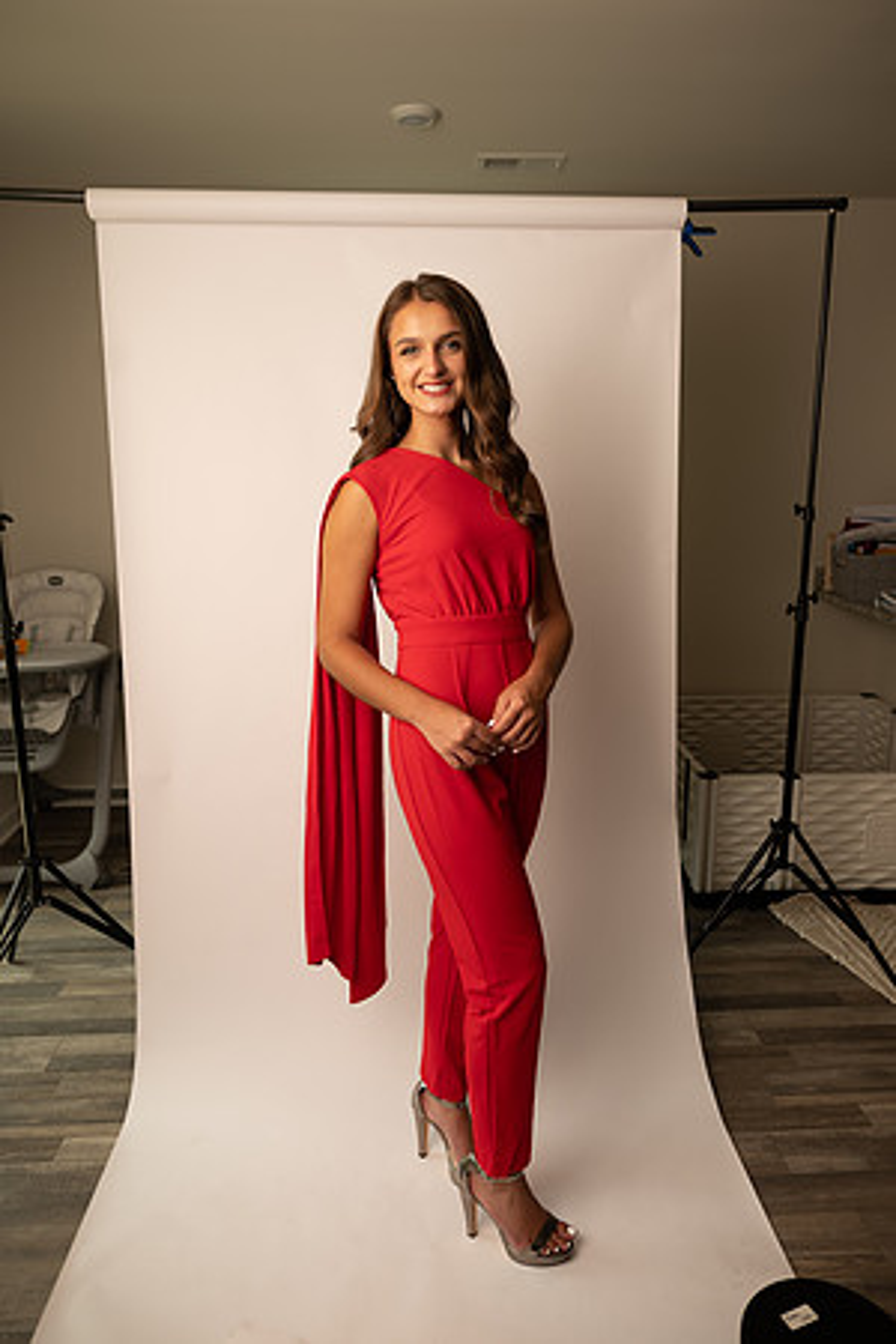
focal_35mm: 24
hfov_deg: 53.1
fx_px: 896
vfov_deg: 73.7
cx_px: 448
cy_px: 672
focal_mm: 24
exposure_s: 1/160
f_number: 3.2
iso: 100
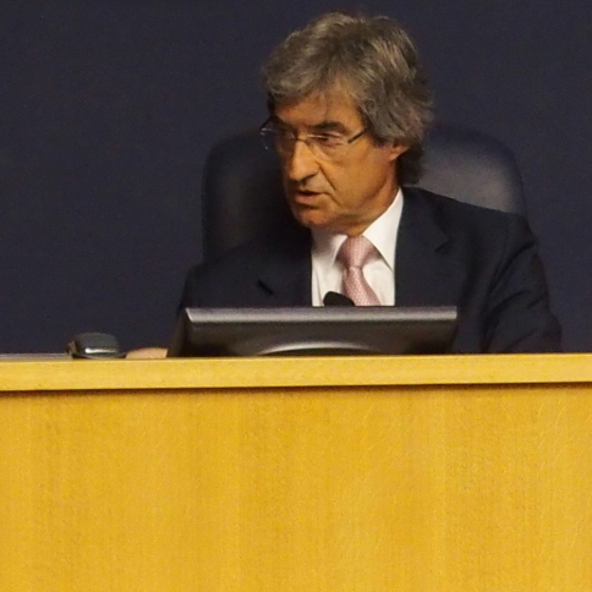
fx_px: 8978
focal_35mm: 464
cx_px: 1149
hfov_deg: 3.7
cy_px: 723
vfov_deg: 3.8
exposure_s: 1/60
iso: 500
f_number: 2.8
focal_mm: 26.2
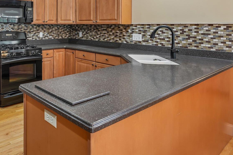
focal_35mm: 29
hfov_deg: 59.4
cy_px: 27
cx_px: 52
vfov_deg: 42.6
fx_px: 188
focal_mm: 16
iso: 400
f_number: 8
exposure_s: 1/4
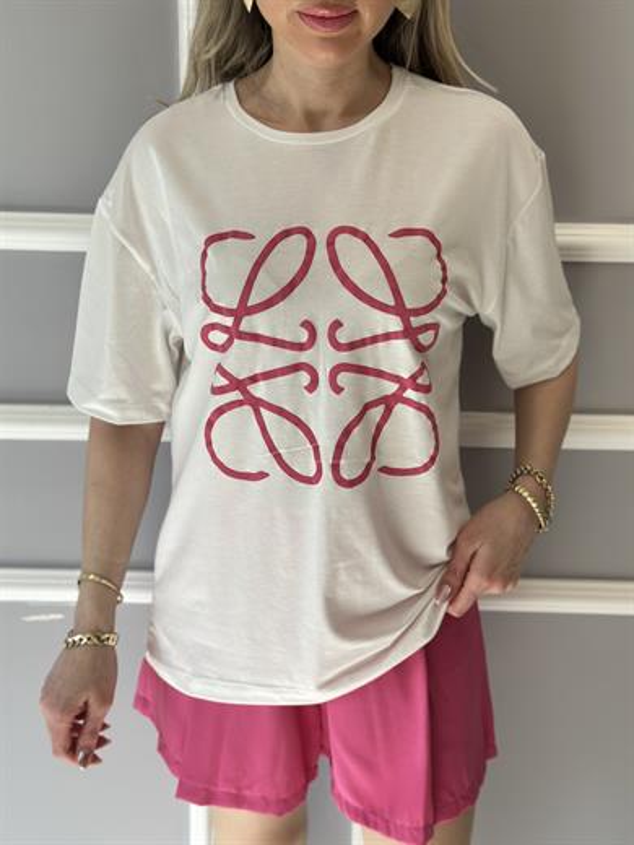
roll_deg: -1.8
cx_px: 317
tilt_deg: -17.4
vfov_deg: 39.7
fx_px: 1172
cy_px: 422
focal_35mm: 48
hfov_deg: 30.3
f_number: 1.78
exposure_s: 1/467
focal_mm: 6.86
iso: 80
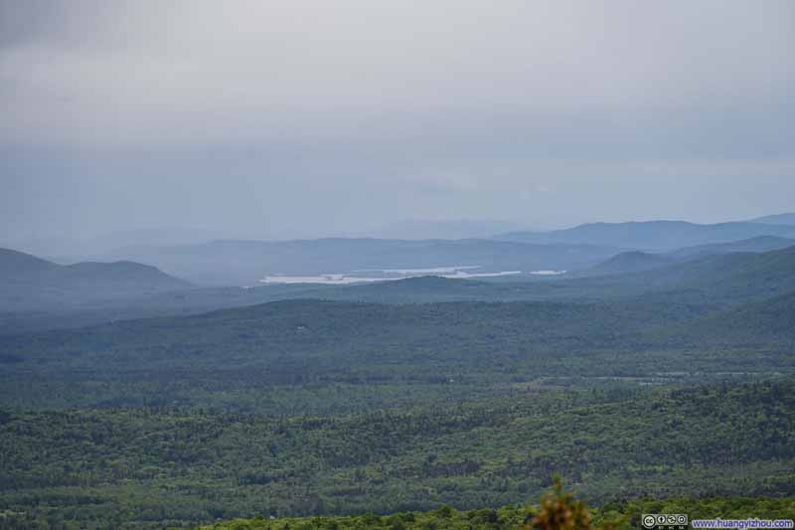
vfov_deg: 11.4
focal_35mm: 120
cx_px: 398
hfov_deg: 17.1
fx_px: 2649
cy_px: 265
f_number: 5
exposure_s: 1/1000
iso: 64
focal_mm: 120
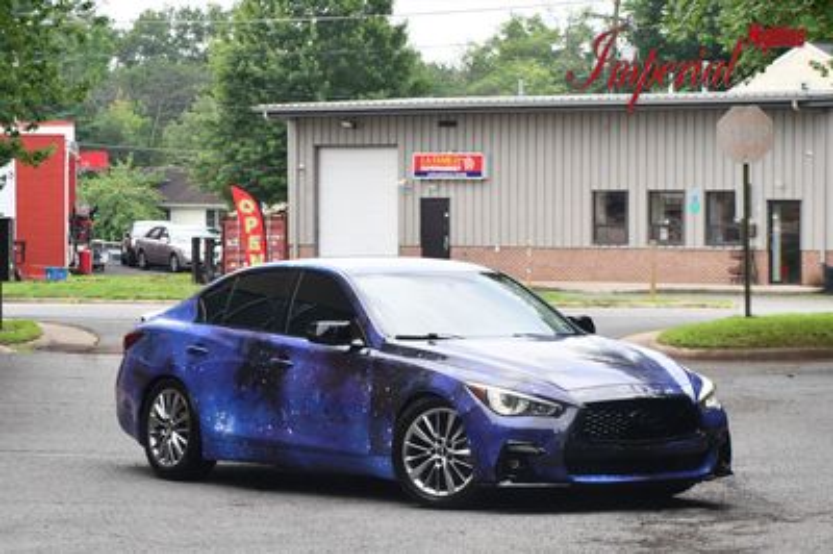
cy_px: 277
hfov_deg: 14.9
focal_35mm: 138
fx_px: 3190
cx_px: 416
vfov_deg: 9.9
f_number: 8
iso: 140
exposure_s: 1/250
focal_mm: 92
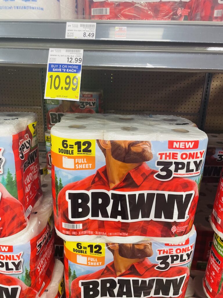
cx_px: 112
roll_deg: -1.1
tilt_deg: -17.8
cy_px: 149
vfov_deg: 67.3
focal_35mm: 26
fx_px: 223
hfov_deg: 53.1
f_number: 1.6
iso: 80
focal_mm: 4.2
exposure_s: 1/60
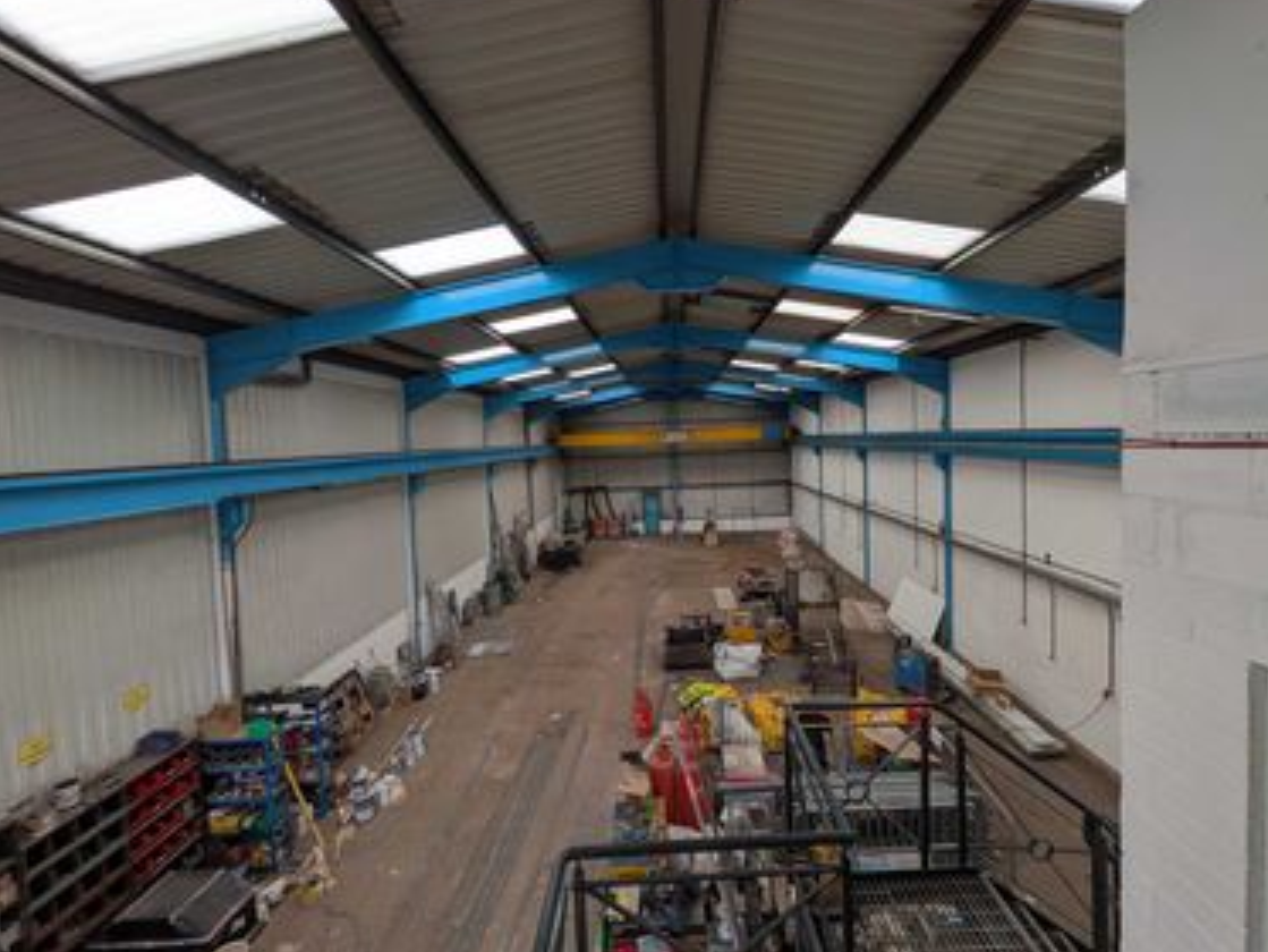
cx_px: 673
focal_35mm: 15
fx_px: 550
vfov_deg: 81.7
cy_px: 459
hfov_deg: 98.0
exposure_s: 1/144
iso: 49
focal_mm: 1.8
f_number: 2.2
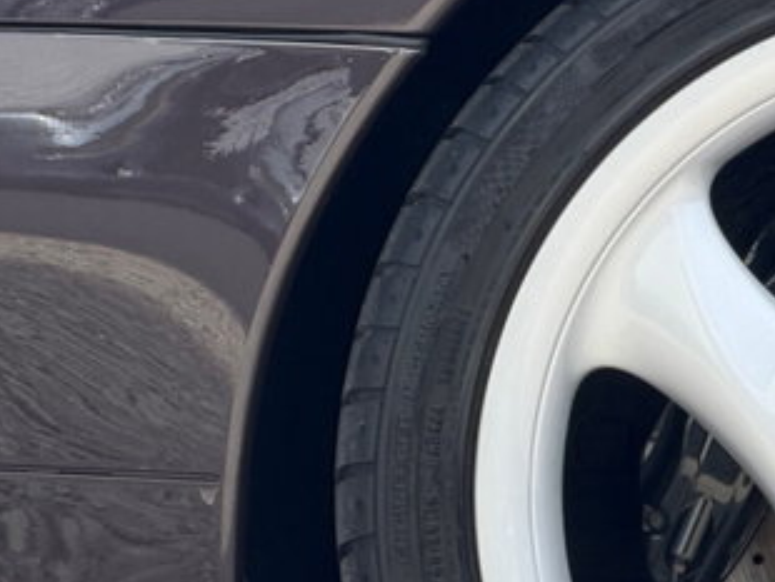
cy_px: 485
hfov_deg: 6.0
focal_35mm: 330
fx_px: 7394
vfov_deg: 4.5
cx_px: 1020
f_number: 2.8
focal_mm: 16.89
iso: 50
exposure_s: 1/510
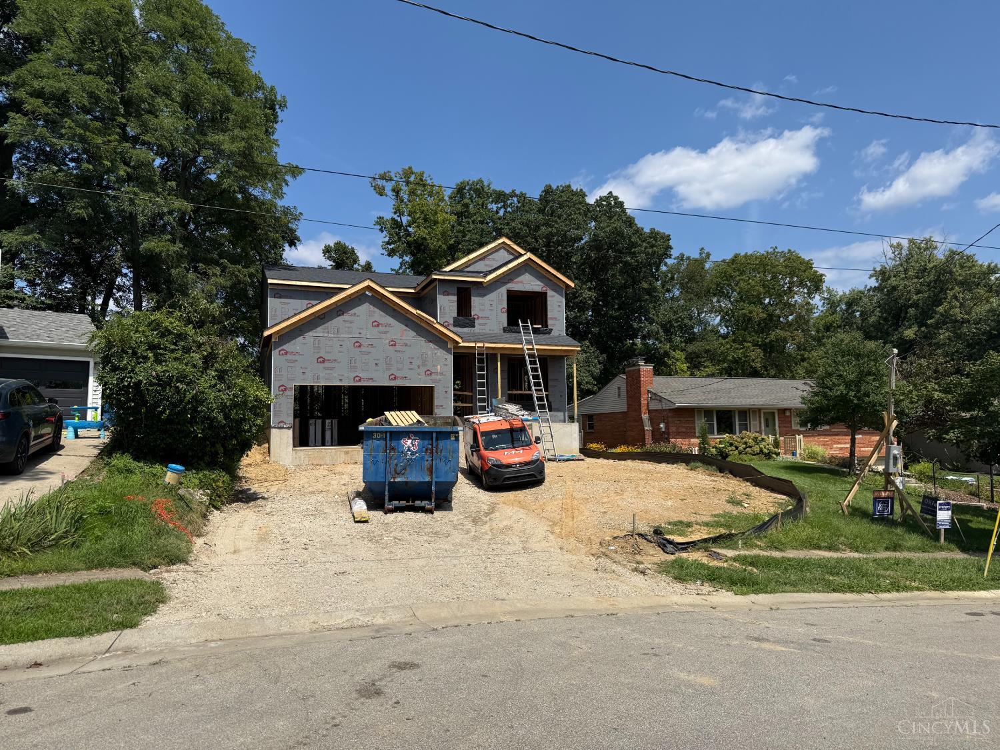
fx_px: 693
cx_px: 500
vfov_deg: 56.8
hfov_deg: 71.6
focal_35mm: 24
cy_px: 375
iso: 80
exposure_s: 1/5714
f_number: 1.78
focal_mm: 6.76
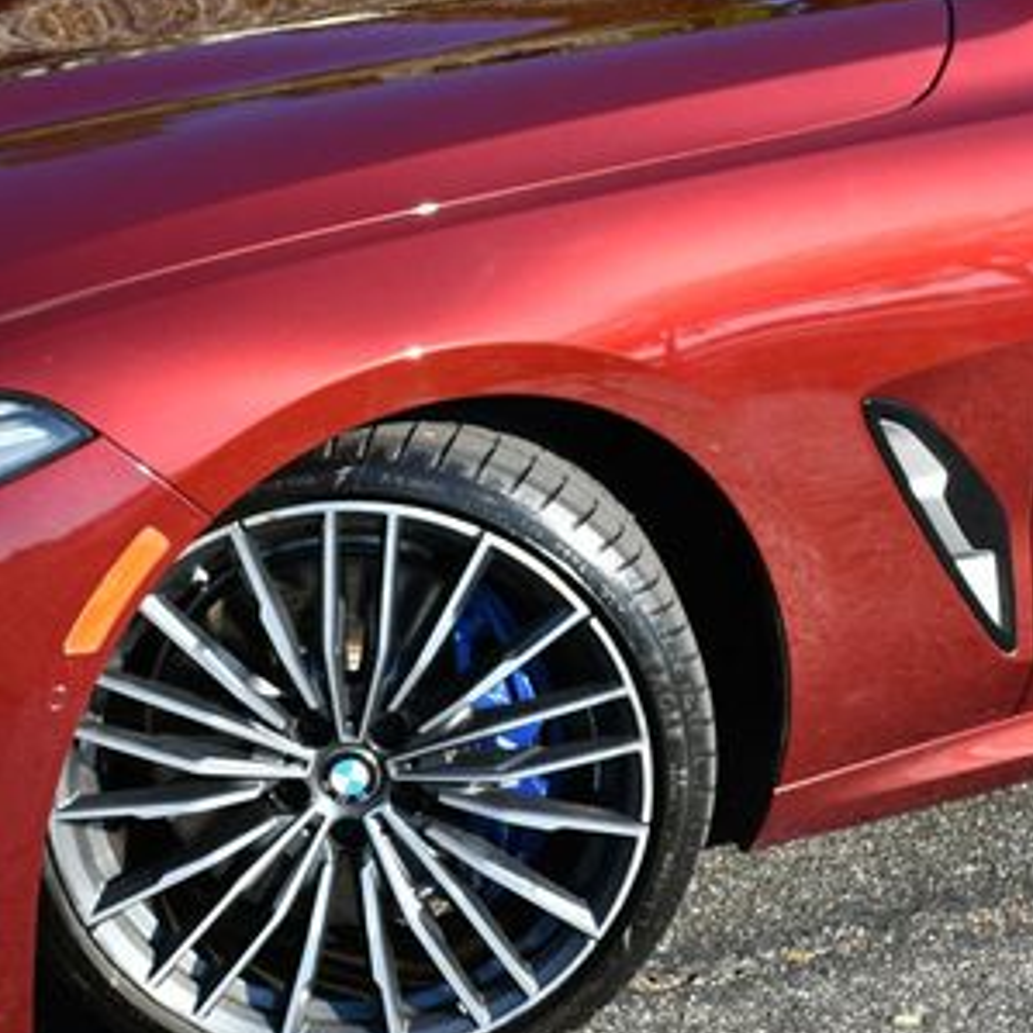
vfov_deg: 21.6
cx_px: 439
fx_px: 2701
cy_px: 694
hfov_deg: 21.6
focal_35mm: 80
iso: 200
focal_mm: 22
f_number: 7.1
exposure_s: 1/250
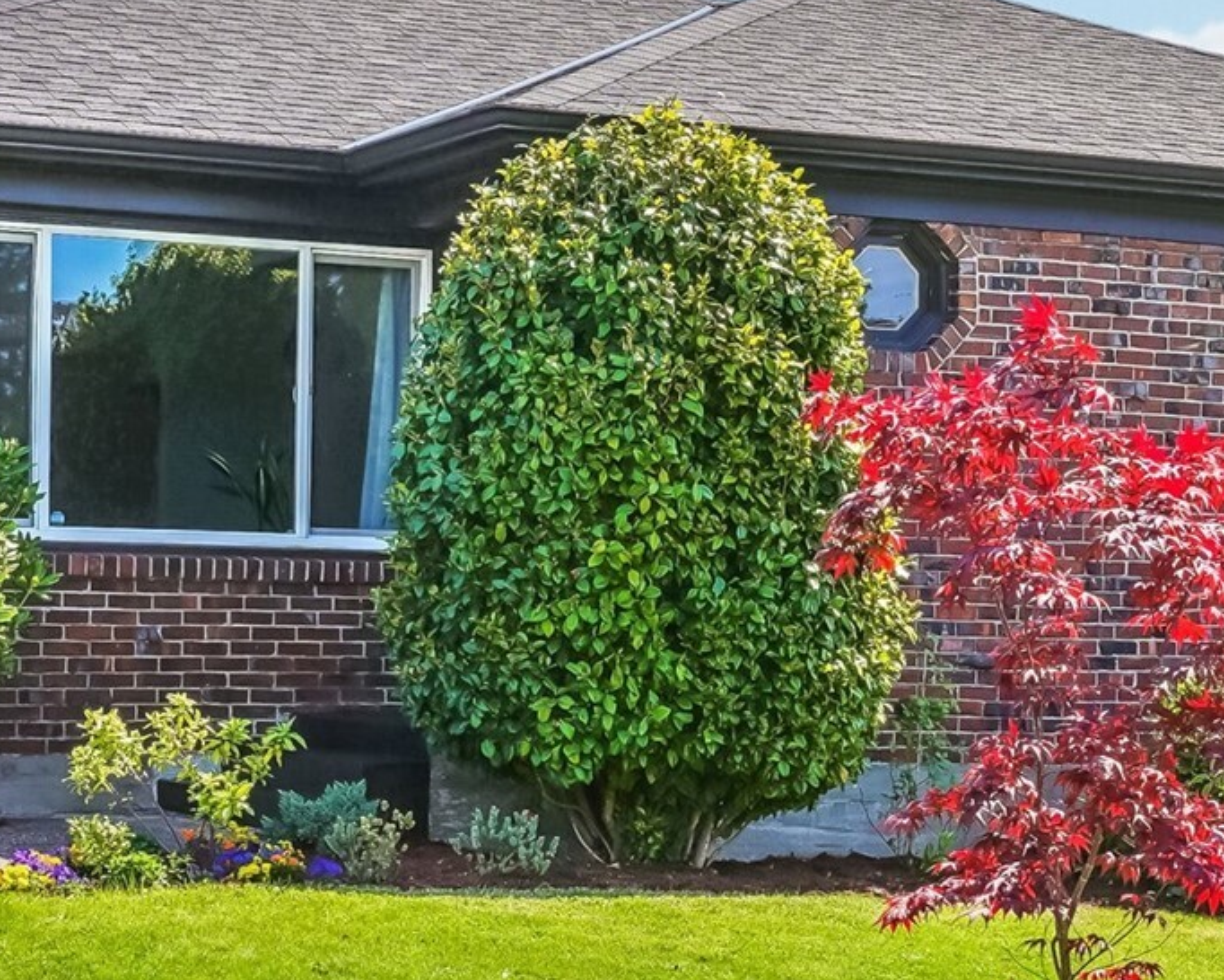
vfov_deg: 15.7
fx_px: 3551
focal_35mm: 98
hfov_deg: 19.6
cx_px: 670
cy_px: 398
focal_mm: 28
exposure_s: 1/125
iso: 125
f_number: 9.5
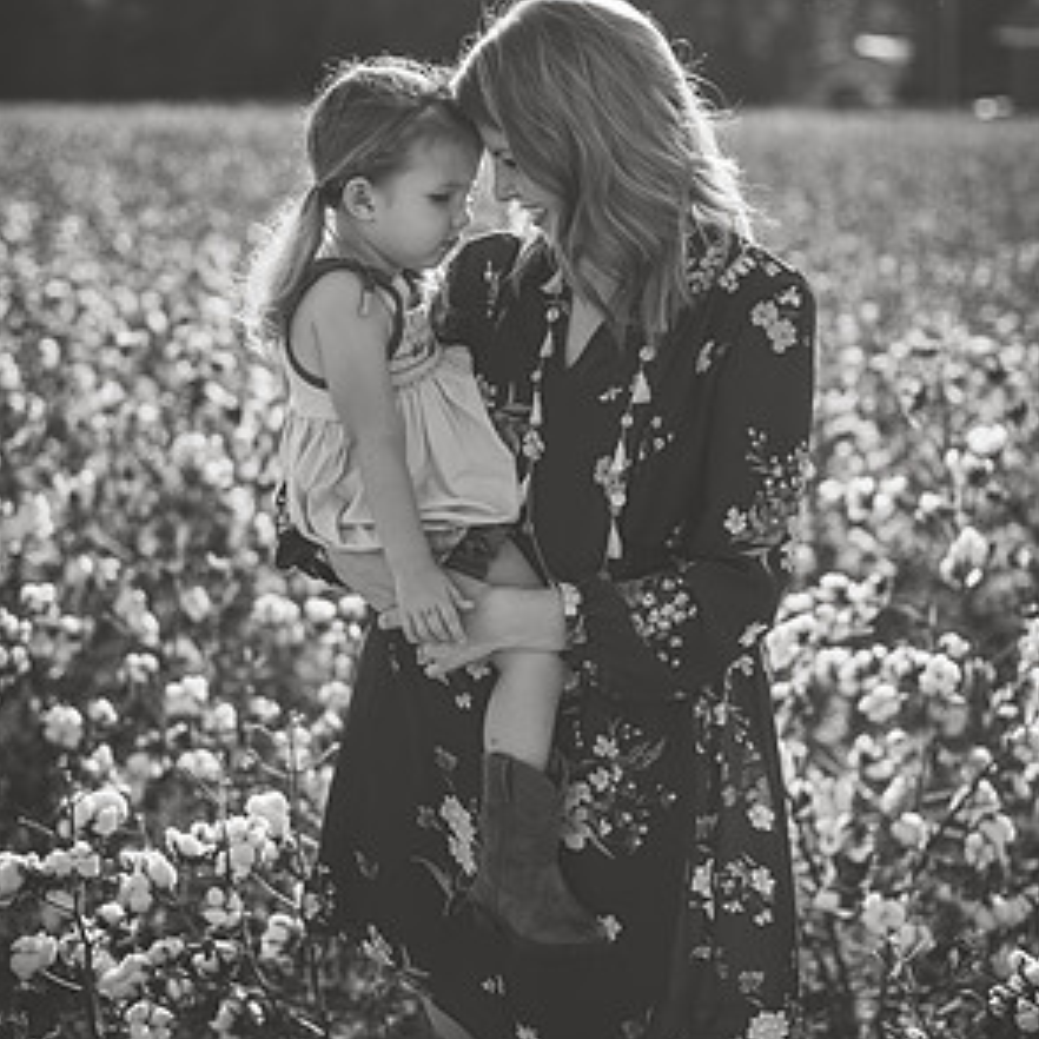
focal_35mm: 65
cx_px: 512
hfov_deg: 26.5
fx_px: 2207
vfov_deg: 26.5
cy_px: 466
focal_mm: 50
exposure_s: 1/3200
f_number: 2.2
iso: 160
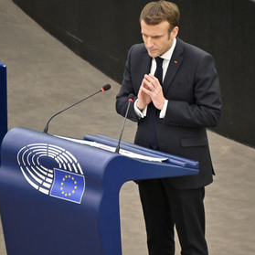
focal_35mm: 687
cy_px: 122
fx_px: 5726
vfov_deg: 2.6
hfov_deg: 2.6
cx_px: 148
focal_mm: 500
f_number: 6.3
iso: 4000
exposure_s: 1/250
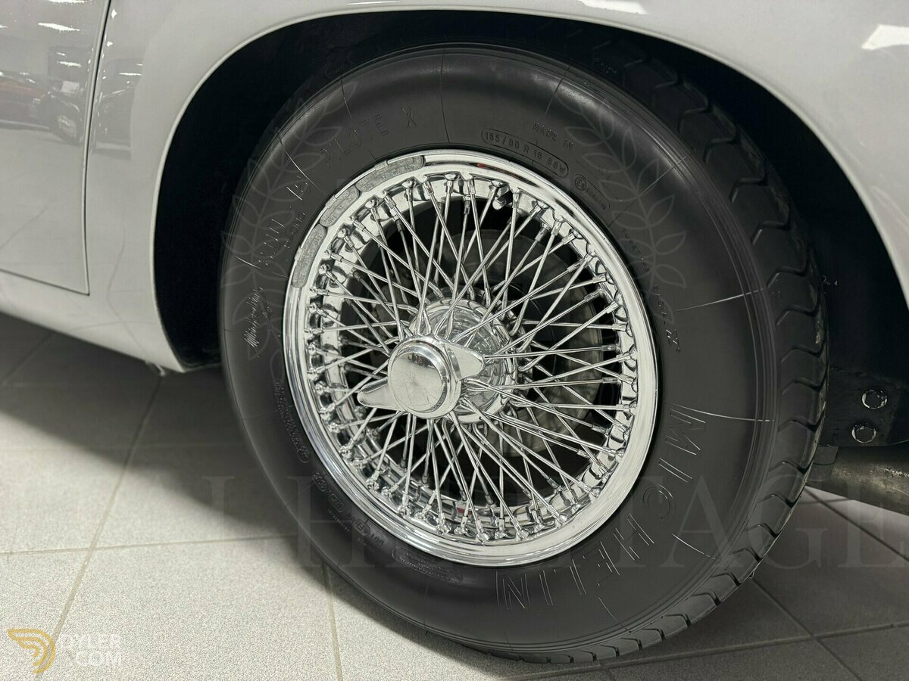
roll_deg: -6.4
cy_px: 340
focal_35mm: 24
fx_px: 630
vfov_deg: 56.8
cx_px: 454
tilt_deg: -16.0
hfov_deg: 71.6
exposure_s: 1/50
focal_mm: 6.76
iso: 320
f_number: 1.78
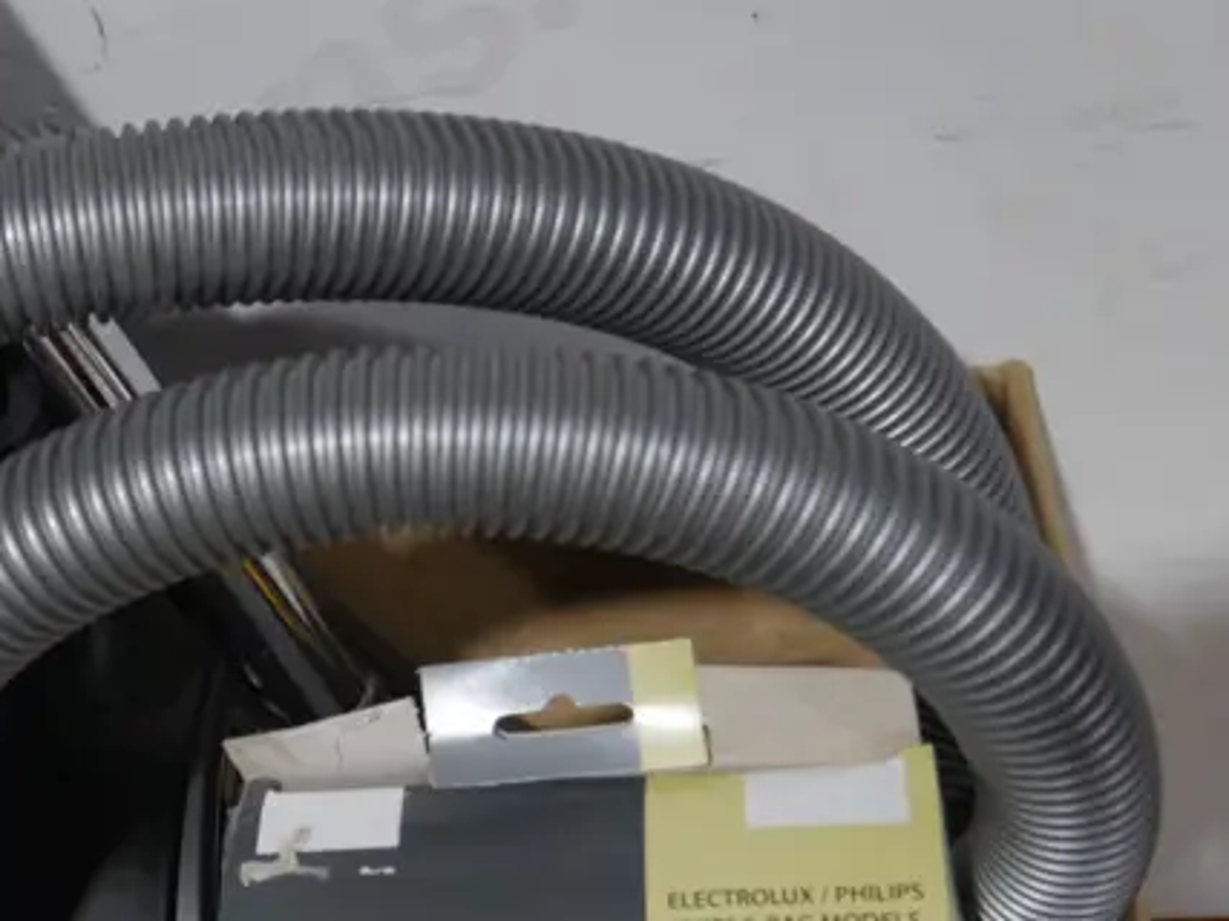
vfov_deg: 20.4
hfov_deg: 25.1
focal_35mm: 72
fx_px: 2556
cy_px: 460
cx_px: -127
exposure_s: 1/60
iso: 400
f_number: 3.6
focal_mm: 15
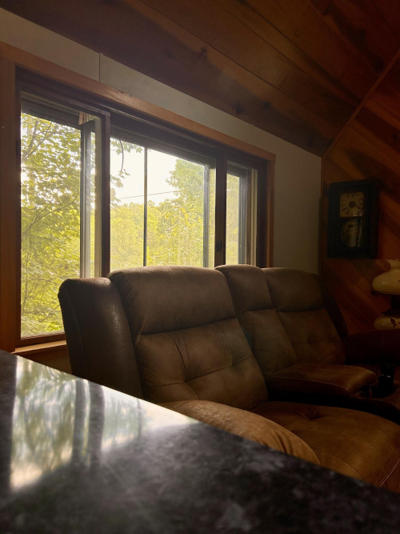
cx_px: 200
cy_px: 267
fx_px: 401
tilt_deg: -0.8
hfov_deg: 53.0
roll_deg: -0.8
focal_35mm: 26
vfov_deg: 67.3
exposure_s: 1/147
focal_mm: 5.7
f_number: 1.5
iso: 32
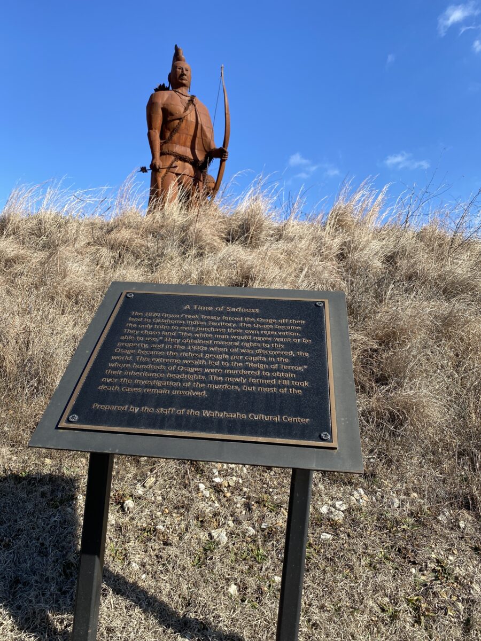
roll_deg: -2.4
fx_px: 482
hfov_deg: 53.1
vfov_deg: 67.3
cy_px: 320
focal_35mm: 26
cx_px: 240
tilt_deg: +5.8
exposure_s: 1/1898
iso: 32
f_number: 1.8
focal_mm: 4.25
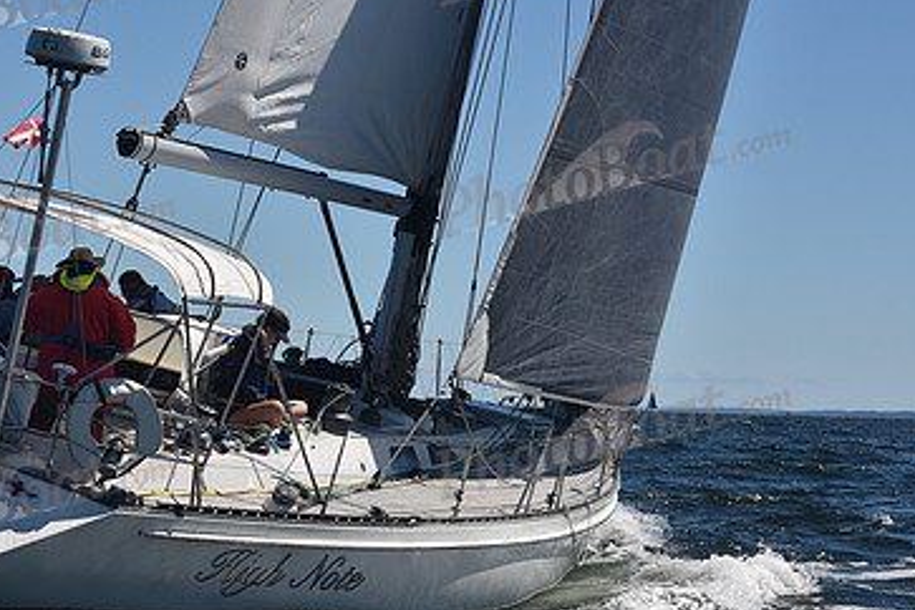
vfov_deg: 12.2
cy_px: 339
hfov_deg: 18.2
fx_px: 2846
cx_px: 308
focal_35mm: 112
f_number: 7.1
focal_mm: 70
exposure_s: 1/800
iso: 200
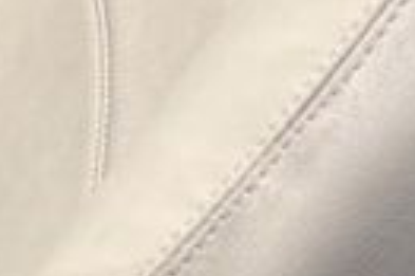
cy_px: -260
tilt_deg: -25.6
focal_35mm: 212
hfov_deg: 9.3
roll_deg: -1.6
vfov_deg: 6.3
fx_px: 2441
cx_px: -326
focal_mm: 5.7
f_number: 1.5
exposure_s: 1/3704
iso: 50
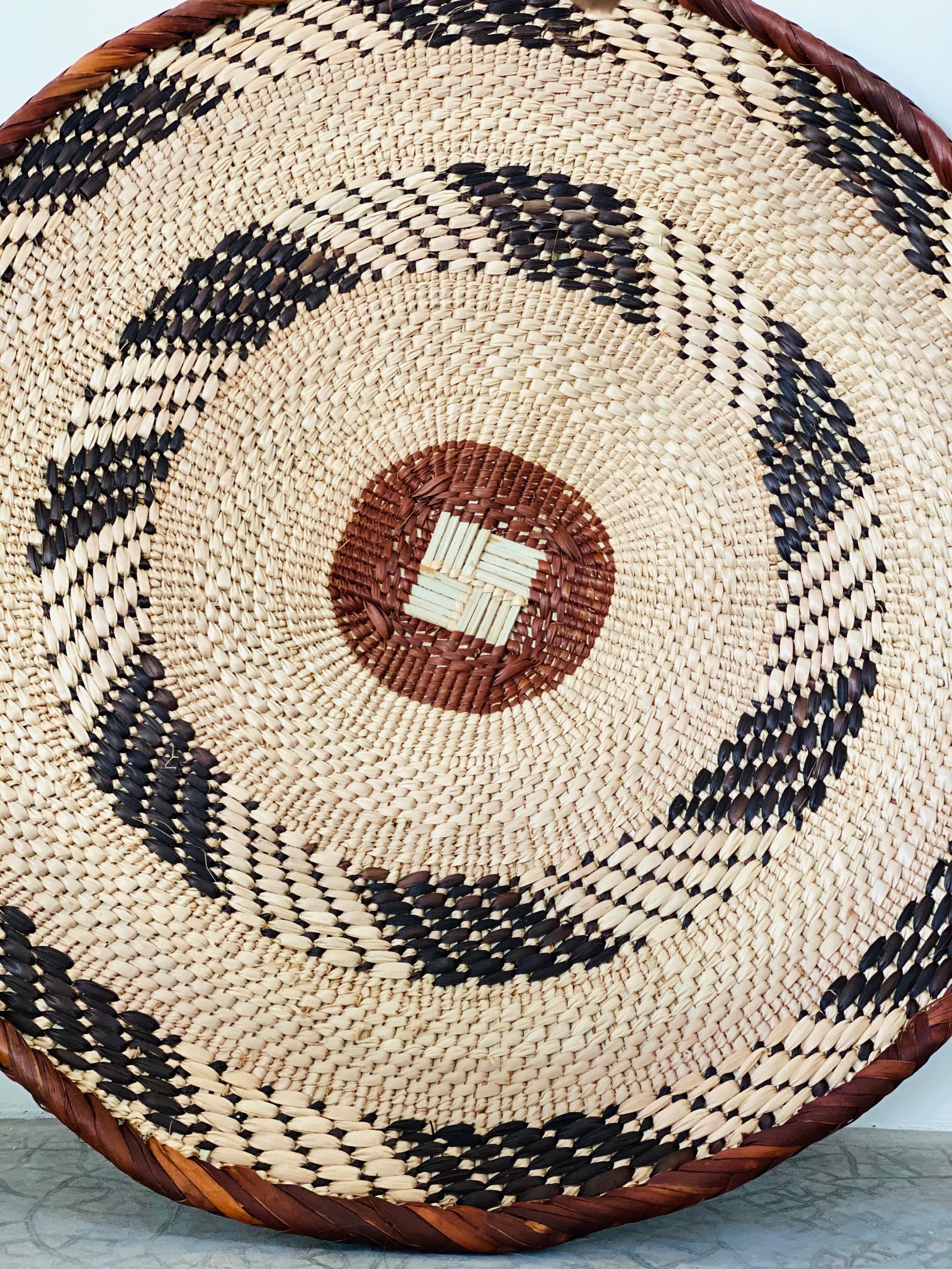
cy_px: 634
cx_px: 476
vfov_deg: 36.8
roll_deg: +0.2
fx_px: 1907
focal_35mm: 52
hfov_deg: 28.0
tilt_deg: -0.4
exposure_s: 1/122
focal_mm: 6
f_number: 2
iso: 160
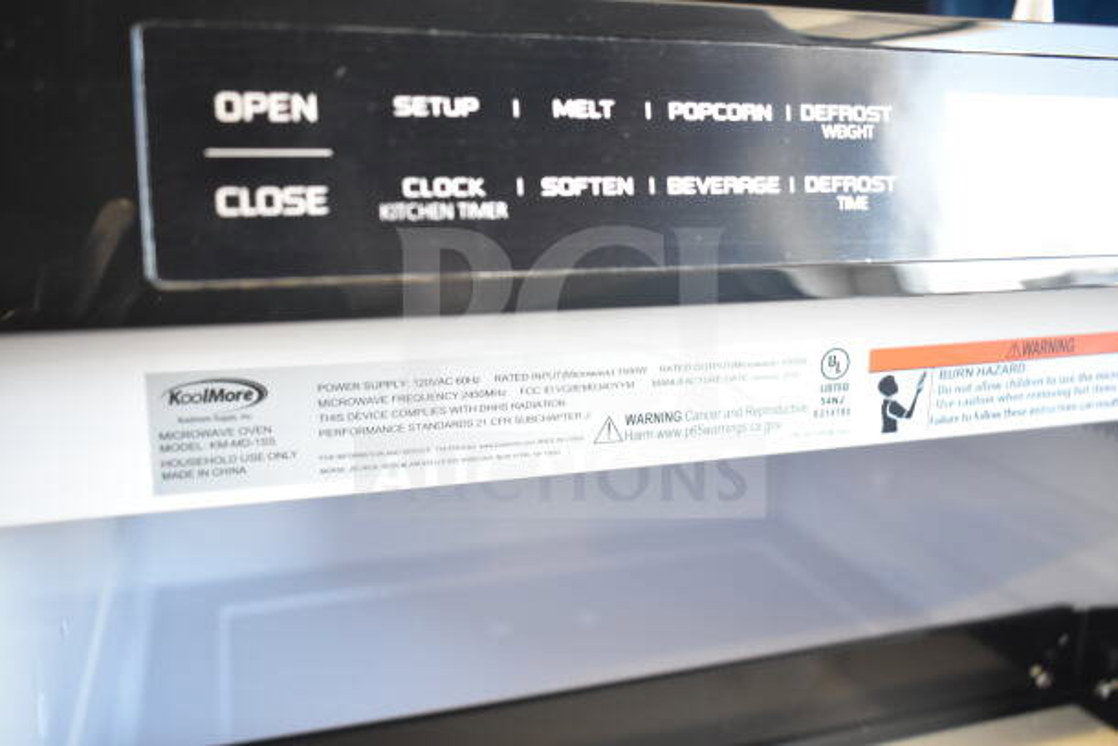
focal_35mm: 33
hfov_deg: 57.2
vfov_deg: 40.0
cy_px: 373
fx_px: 1025
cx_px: 559
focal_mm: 22
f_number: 3.8
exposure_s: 1/50
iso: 1600
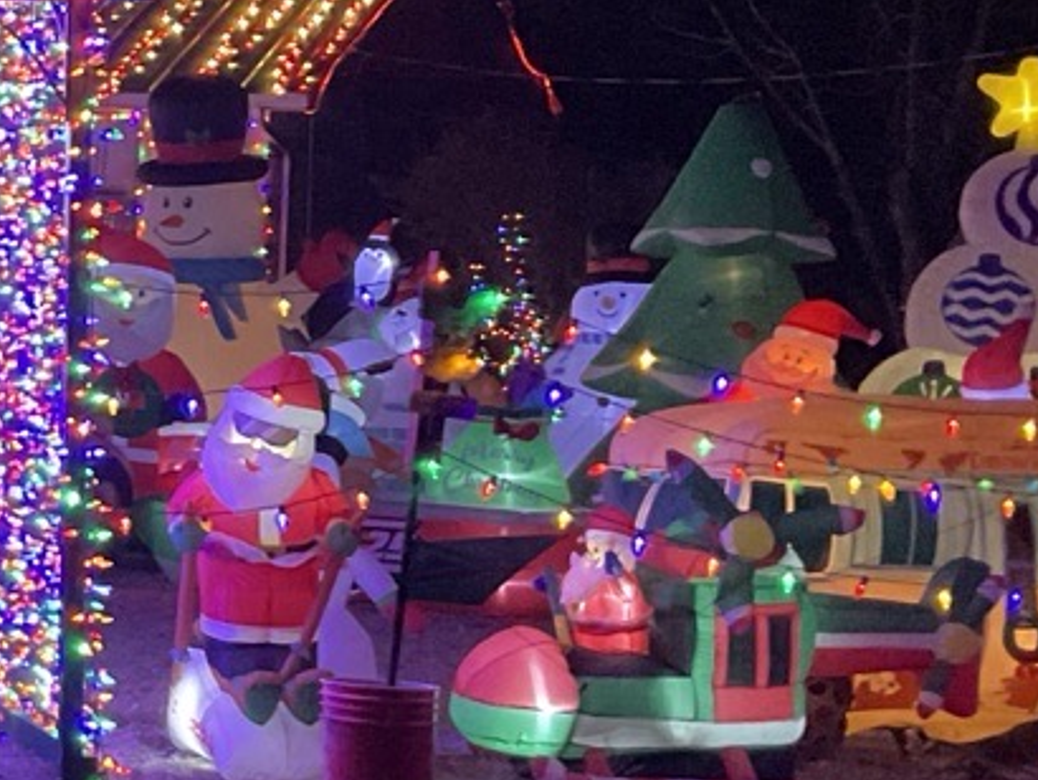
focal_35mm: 106
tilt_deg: -1.8
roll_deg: -1.0
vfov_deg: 13.9
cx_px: -623
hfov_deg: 16.5
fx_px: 3180
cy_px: 206
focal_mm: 3
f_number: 1.8
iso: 400
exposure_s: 1/30
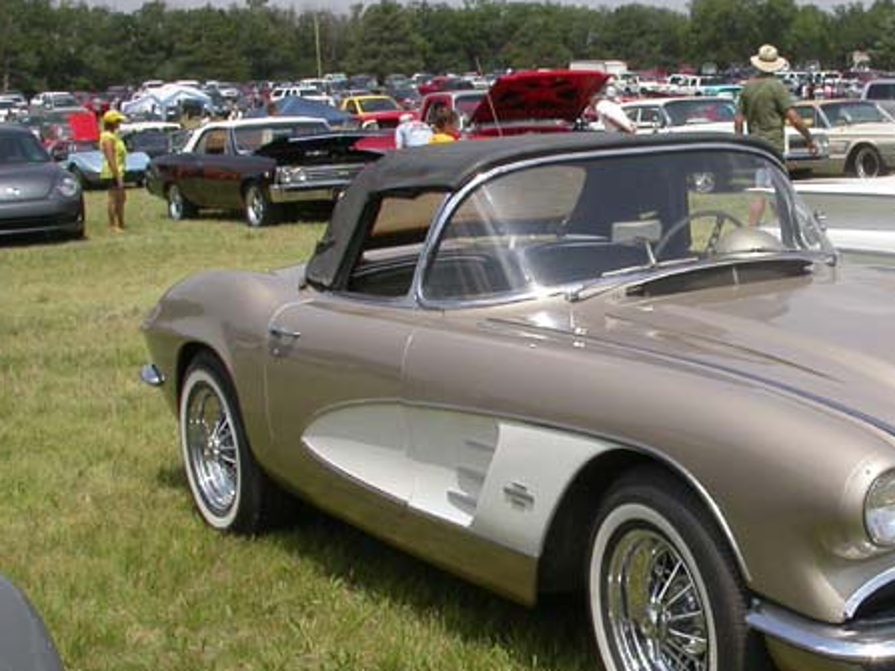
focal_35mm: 68
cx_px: 717
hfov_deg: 28.0
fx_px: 1758
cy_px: 389
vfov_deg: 21.6
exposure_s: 1/405
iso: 100
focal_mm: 7.85
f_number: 7.5
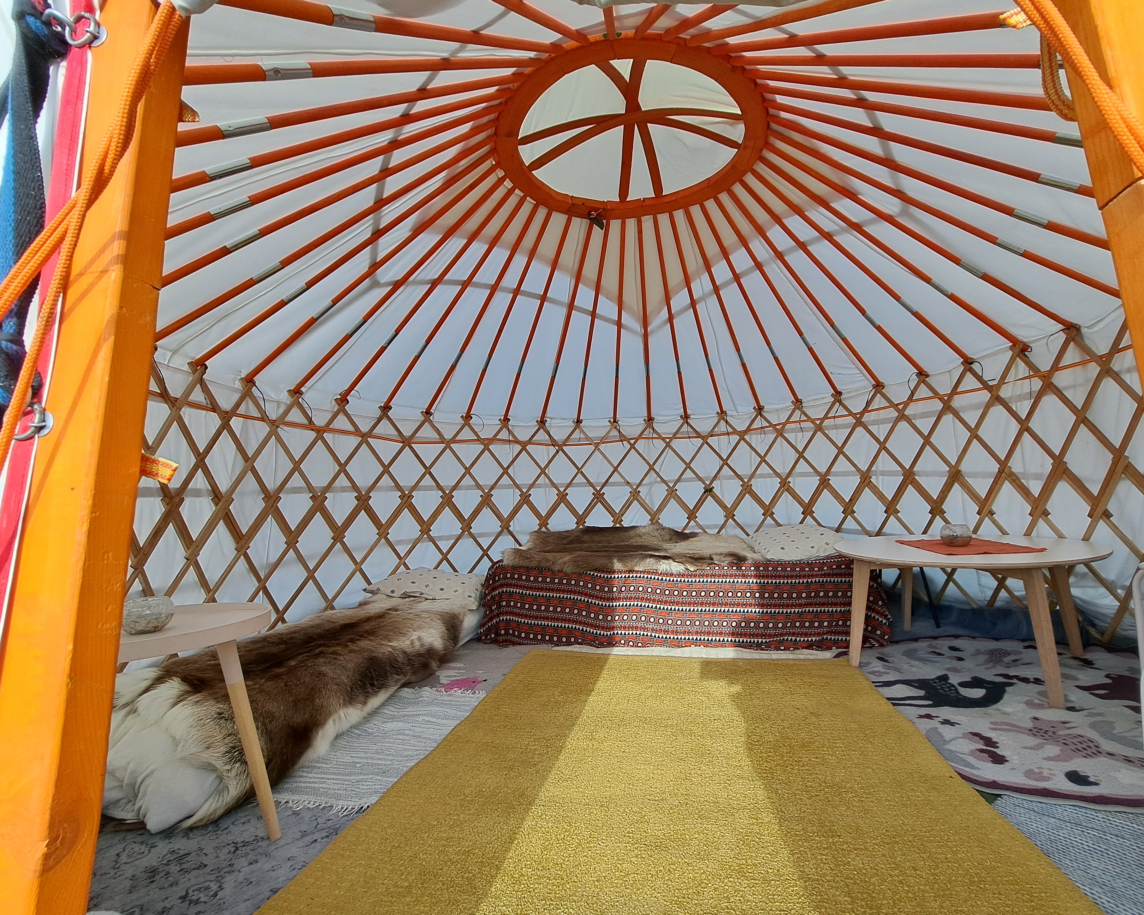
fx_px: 474
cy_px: 448
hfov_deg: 100.4
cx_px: 624
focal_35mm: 14
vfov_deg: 88.0
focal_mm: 1.74
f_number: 2.2
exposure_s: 1/463
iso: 50
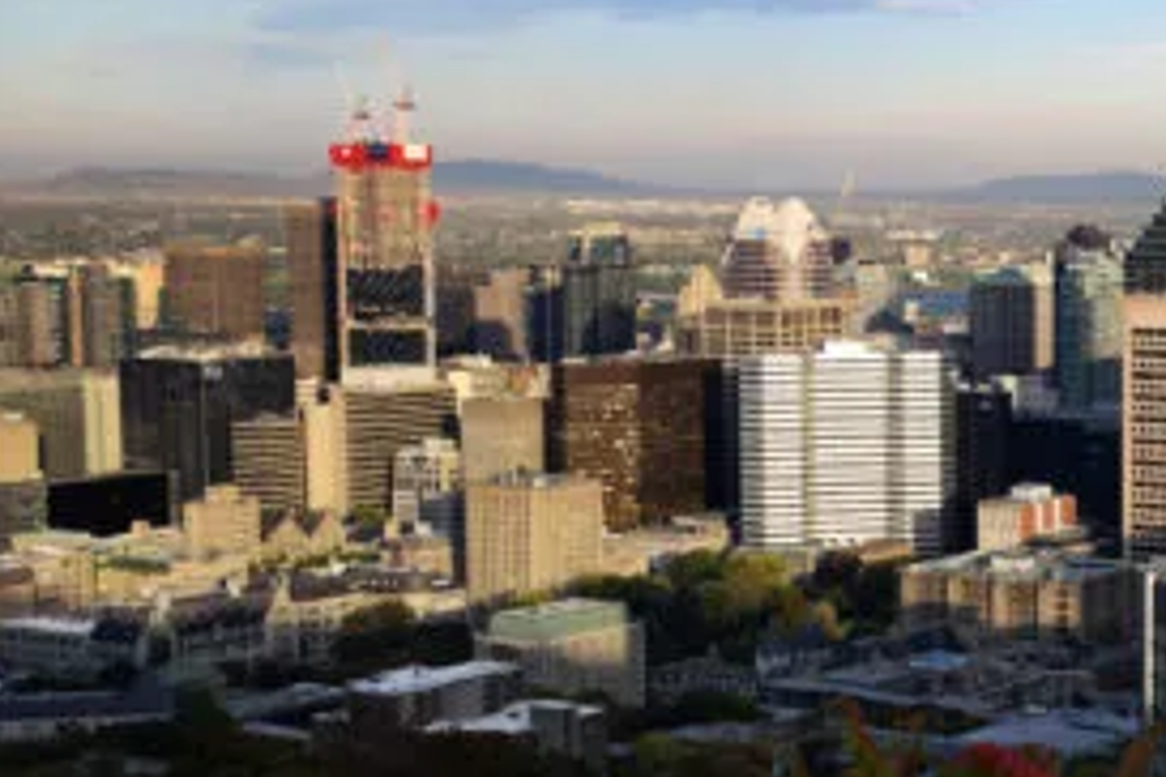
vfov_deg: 17.3
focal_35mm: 79
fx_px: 2559
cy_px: 401
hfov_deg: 24.1
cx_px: 1269
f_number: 8
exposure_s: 1/250
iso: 220
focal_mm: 24
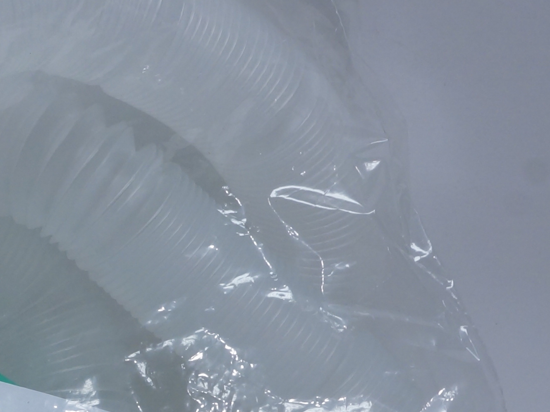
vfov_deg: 9.8
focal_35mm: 149
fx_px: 2367
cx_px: -95
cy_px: 496
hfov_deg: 12.9
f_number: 13
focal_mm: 28
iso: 400
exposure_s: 1/20
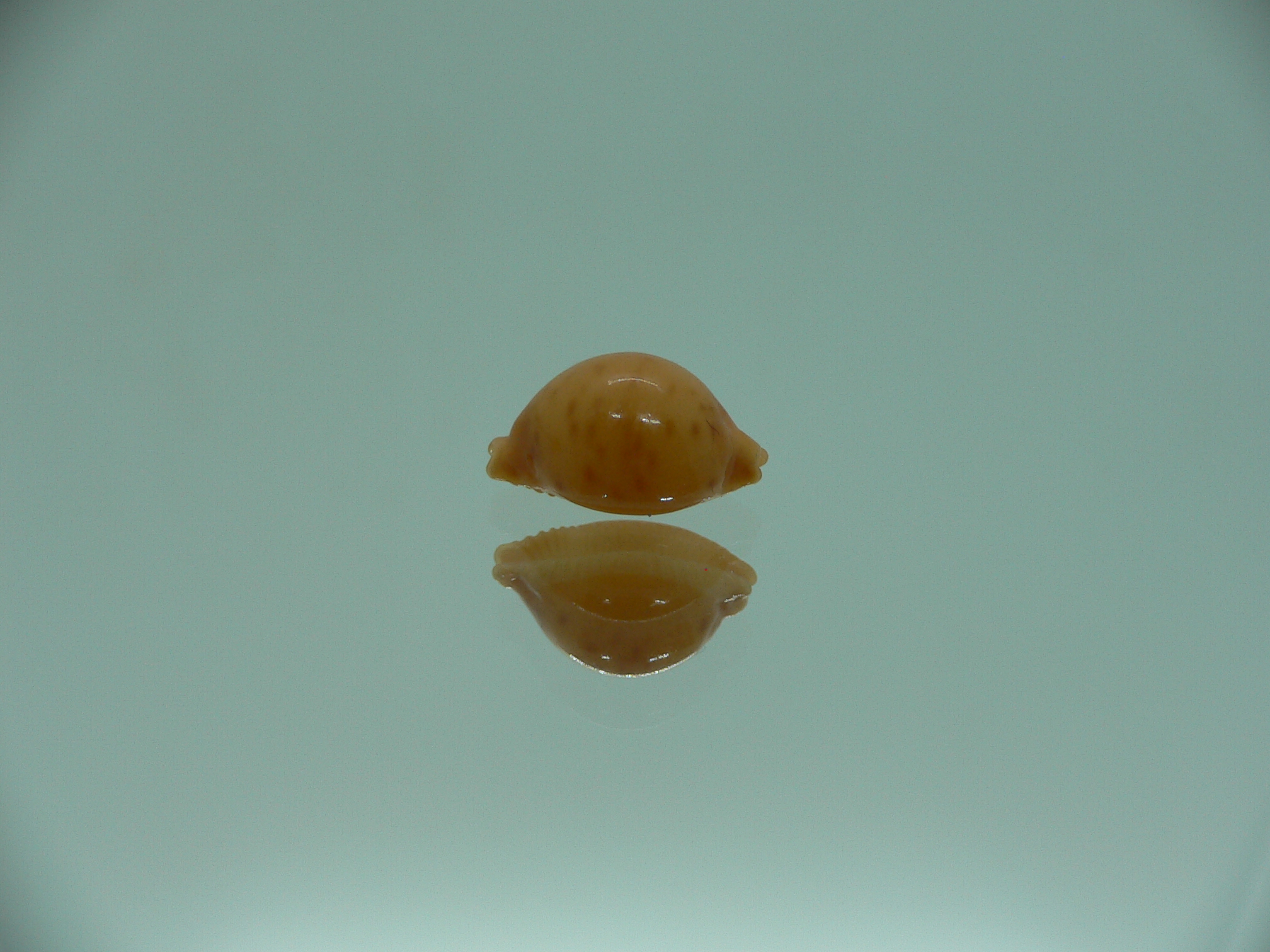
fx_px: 1284
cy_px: 476
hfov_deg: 52.6
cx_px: 635
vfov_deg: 40.7
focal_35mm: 35
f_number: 2.8
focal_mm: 4.6
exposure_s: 1/80
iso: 80
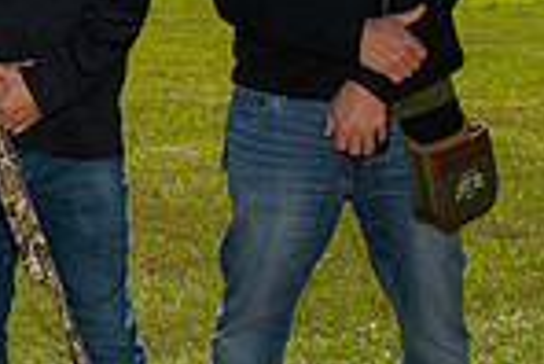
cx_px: -118
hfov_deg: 20.2
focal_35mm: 94
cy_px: 22
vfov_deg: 14.4
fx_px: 1422
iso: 125
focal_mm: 24
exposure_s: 1/200
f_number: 5.6
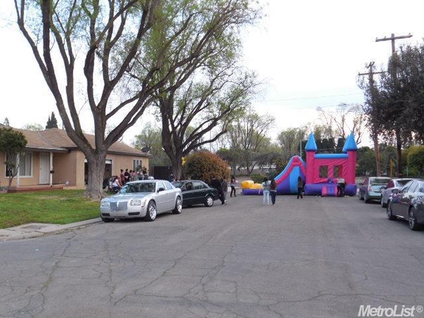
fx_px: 465
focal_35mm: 38
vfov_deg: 37.7
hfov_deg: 49.0
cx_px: 212
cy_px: 159
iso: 250
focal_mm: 6.8
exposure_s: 1/30
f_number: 4.2
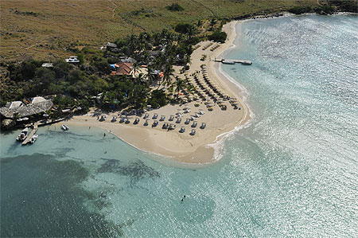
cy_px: 119
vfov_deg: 25.7
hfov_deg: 37.9
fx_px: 522
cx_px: 179
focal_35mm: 52
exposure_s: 1/800
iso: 200
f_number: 8
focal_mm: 35
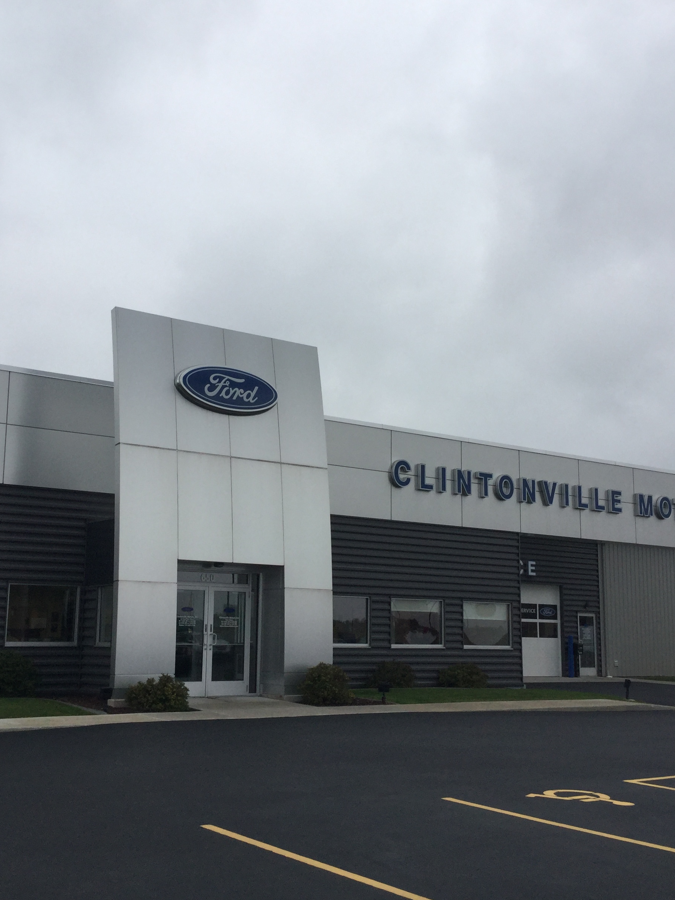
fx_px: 1092
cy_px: 451
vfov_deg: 44.8
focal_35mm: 42
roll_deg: -1.5
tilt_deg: +7.9
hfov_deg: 34.3
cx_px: 309
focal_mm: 3.3
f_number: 2.4
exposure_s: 1/500
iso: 25
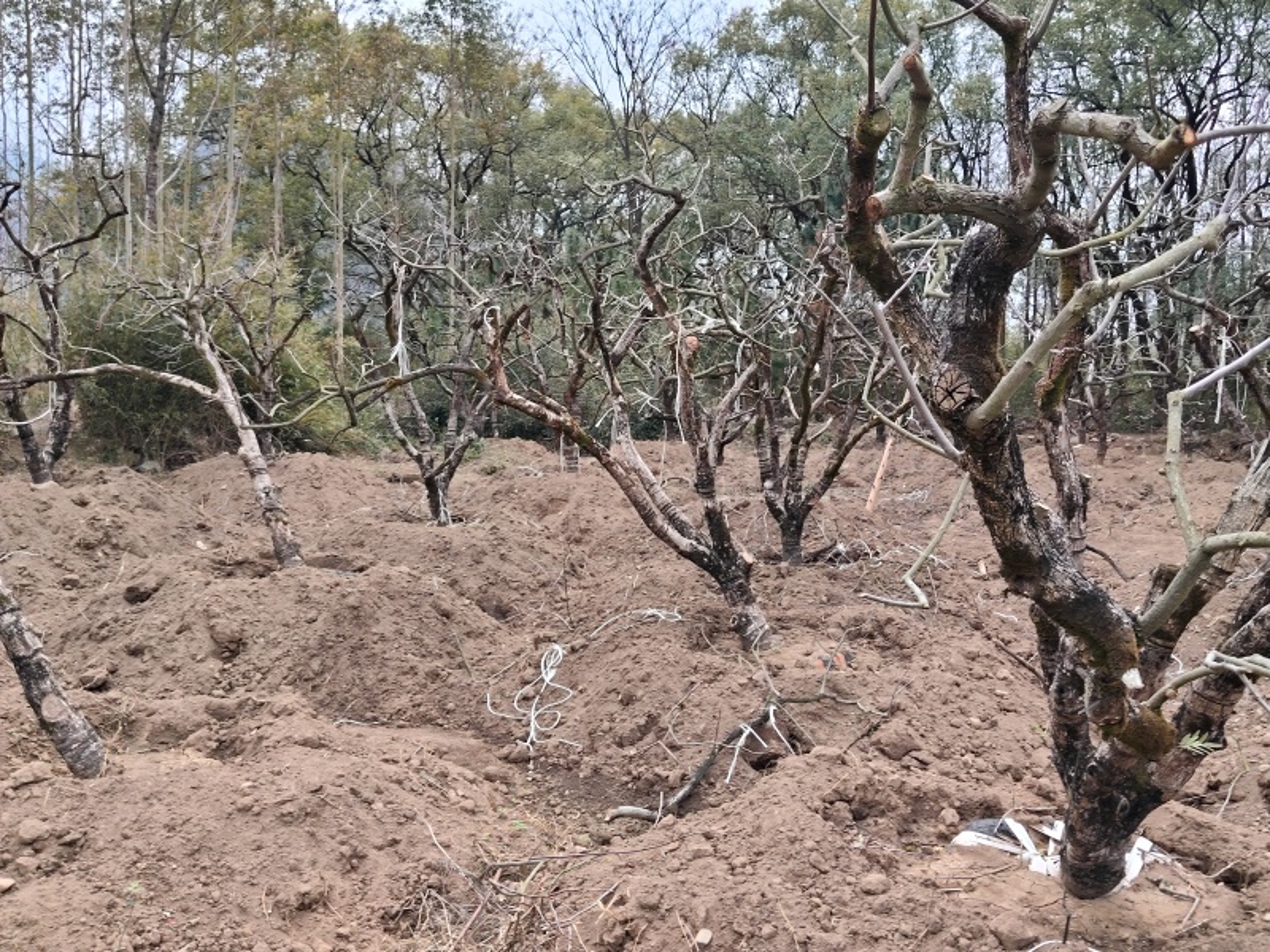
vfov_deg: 48.2
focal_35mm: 29
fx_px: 1064
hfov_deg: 61.7
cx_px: 635
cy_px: 476
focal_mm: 4.22
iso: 52
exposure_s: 1/417
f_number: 1.8
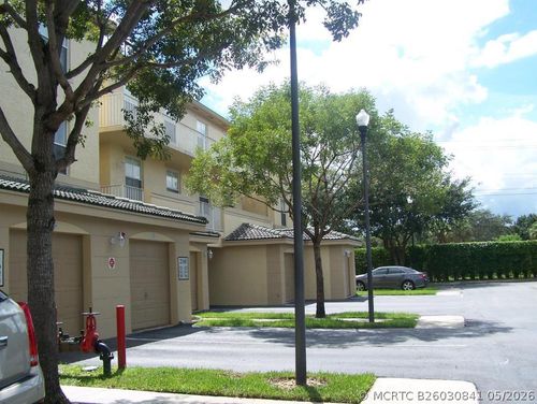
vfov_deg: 37.8
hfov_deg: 48.9
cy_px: 202
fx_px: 590
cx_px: 268
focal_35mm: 38
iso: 80
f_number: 4
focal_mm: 6.3
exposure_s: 1/500
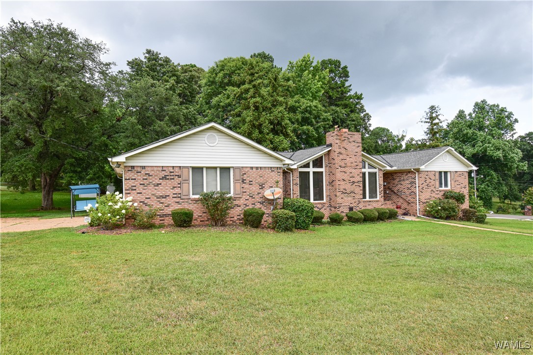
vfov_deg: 59.5
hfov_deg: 81.2
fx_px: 311
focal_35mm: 21
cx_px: 266
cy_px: 178
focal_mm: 14
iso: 400
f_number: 10
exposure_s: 1/250
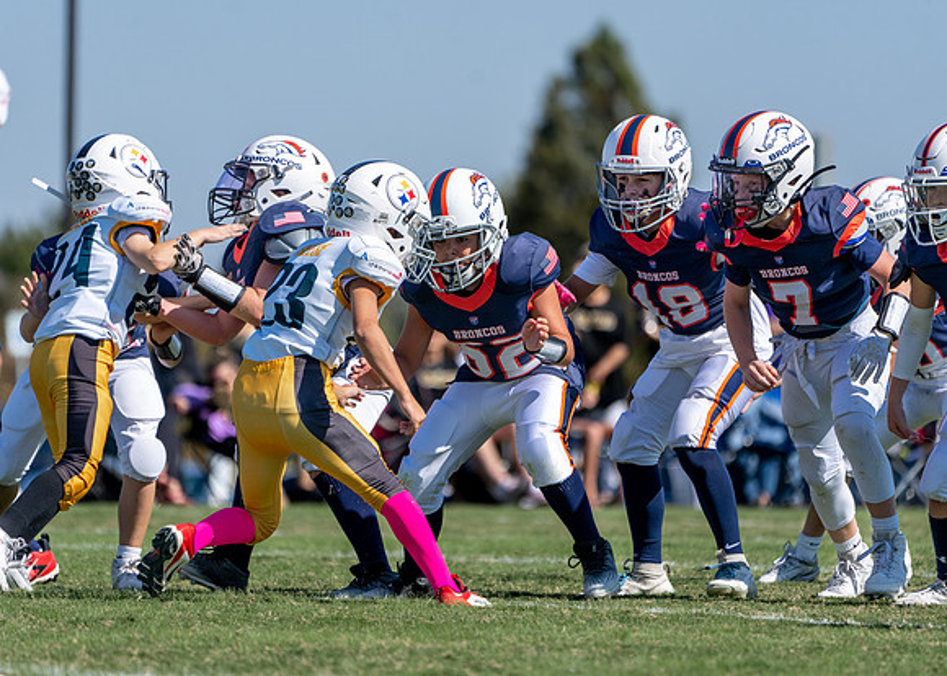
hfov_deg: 4.5
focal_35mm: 447
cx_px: 462
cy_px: 319
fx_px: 12009
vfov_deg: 3.2
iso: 200
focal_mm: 400
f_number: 5.6
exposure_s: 1/1600
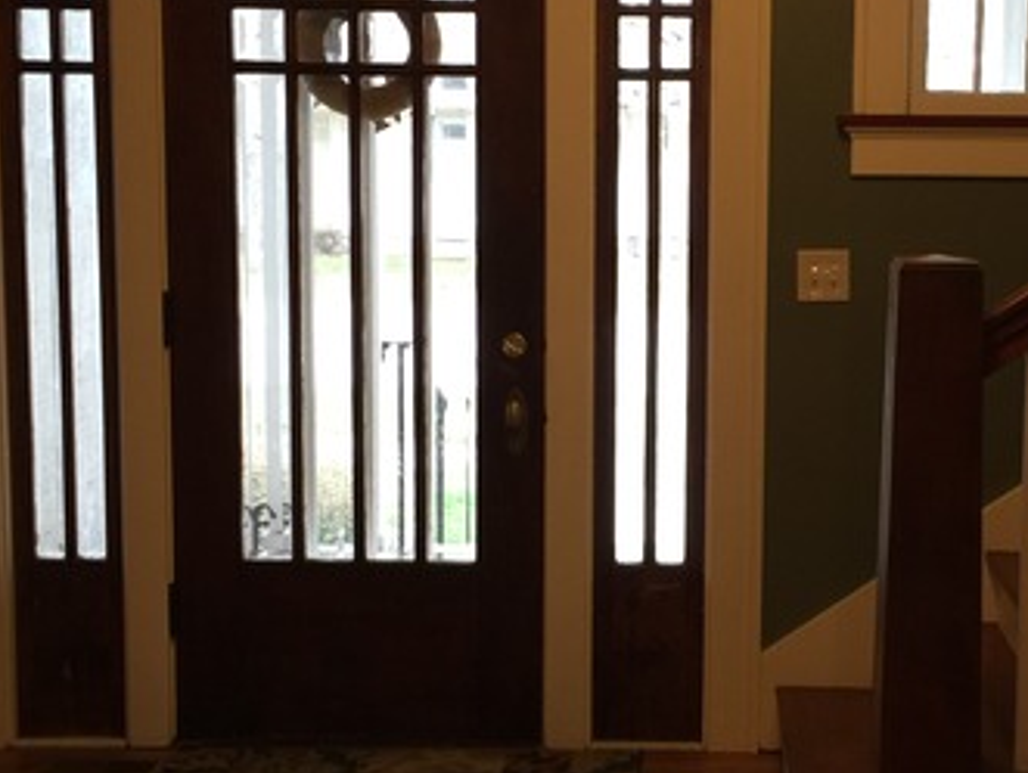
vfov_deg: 26.2
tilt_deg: -6.9
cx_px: 680
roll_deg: -0.6
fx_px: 1665
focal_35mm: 56
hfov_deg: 34.0
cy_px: 382
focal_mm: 4.15
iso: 64
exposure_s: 1/15
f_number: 2.2
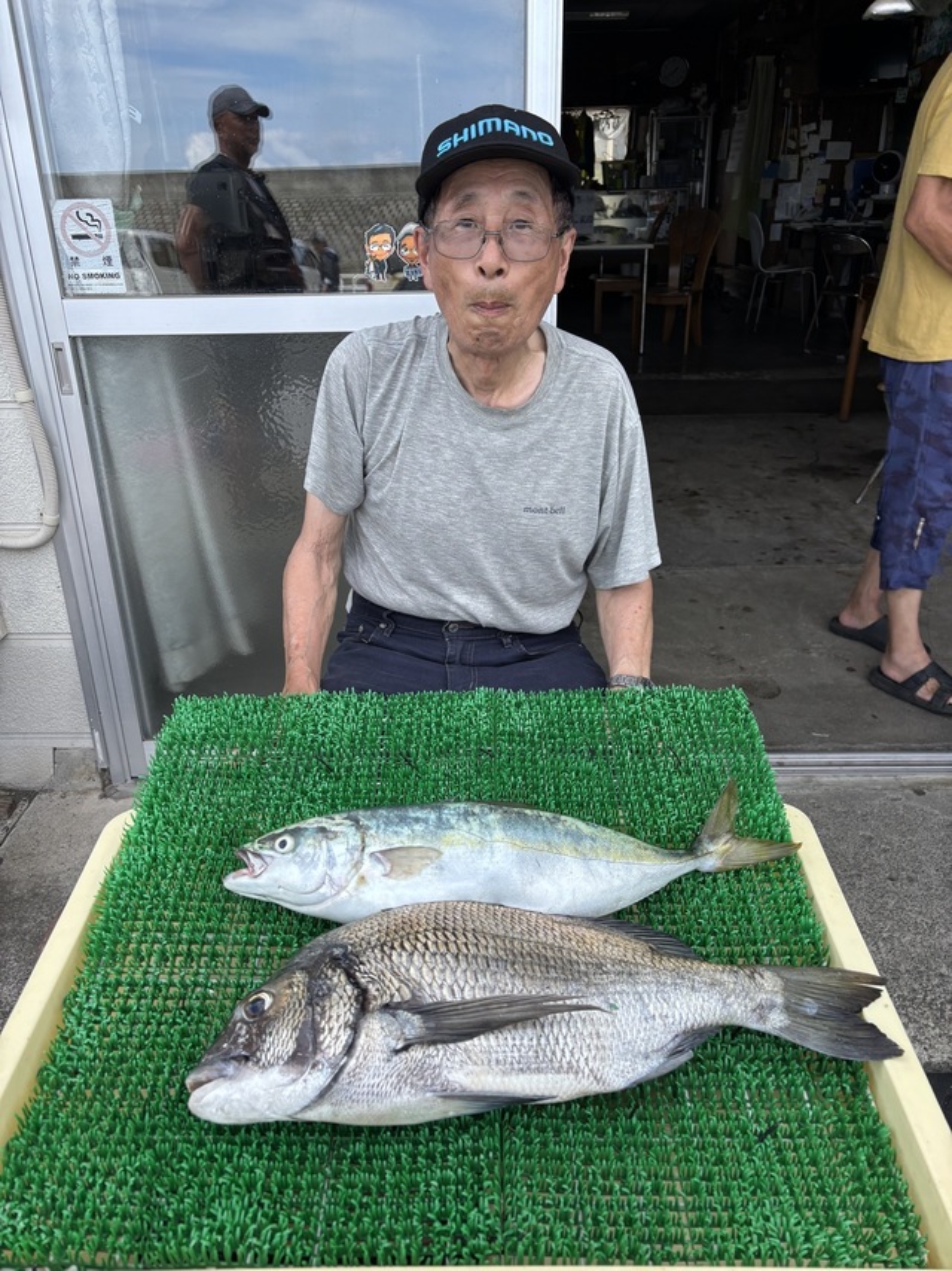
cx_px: 476
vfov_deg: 67.3
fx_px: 954
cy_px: 636
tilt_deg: -24.9
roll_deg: +0.7
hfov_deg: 53.0
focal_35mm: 26
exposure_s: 1/887
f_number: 1.6
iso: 50
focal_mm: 5.96
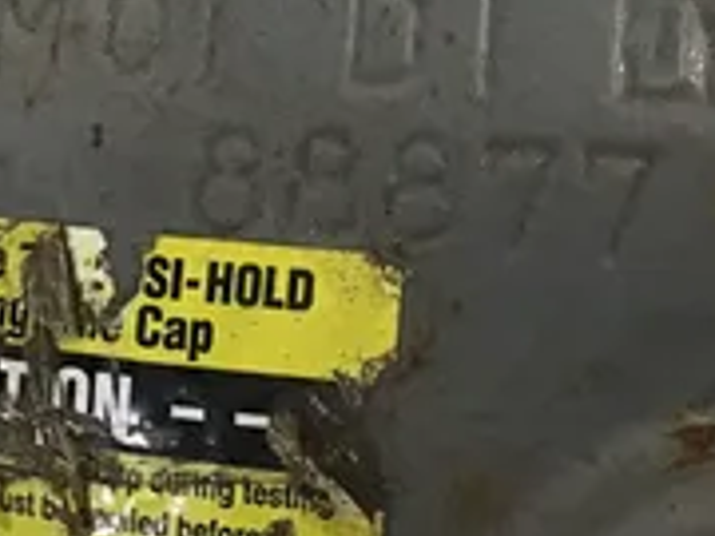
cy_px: -28
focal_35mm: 69
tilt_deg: -78.3
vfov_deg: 20.5
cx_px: 512
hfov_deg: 27.9
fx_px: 1425
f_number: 2.4
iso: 200
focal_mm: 3.3
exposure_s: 1/17
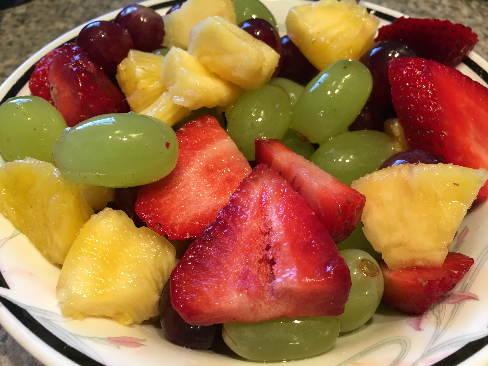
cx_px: 244
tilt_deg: -48.7
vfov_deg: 48.2
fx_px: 409
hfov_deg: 61.7
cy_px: 183
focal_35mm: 29
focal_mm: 4.15
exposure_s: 1/30
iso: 80
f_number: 2.2
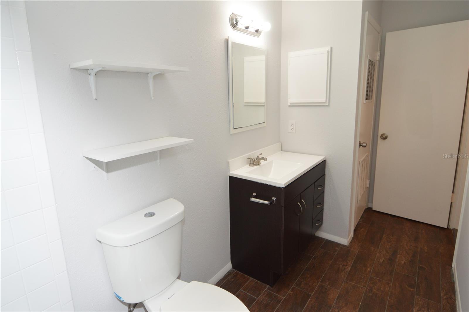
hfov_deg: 90.1
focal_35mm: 18
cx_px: 234
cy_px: 156
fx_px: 234
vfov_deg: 67.3
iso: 400
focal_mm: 12
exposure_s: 1/80
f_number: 4.5
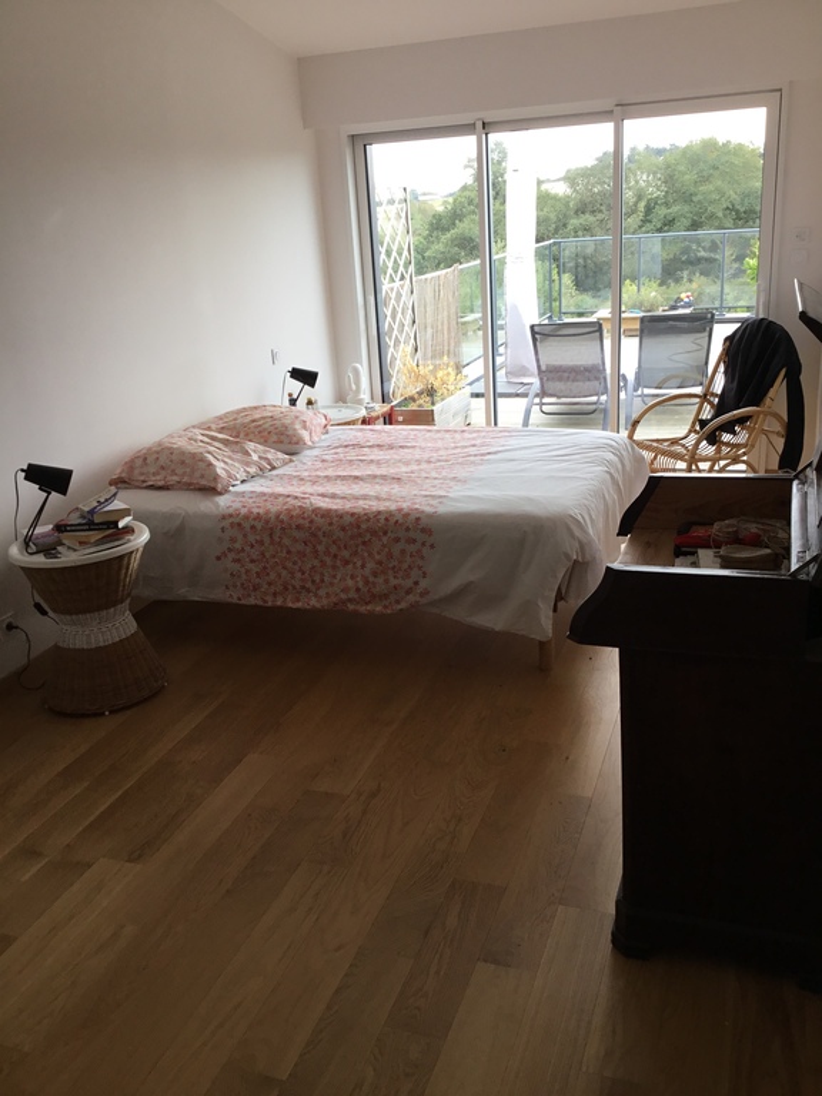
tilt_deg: -19.8
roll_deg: +4.4
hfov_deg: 45.4
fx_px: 982
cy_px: 548
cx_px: 411
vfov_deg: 58.4
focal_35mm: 31
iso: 32
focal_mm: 3.3
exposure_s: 1/50
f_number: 2.4
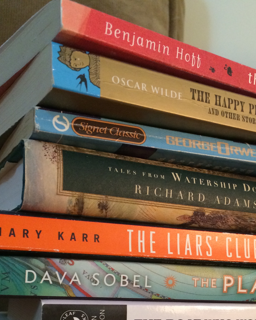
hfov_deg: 30.0
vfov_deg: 35.7
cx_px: 174
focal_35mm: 50
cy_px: 272
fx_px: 474
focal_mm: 4.12
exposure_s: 1/30
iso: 250
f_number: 2.2
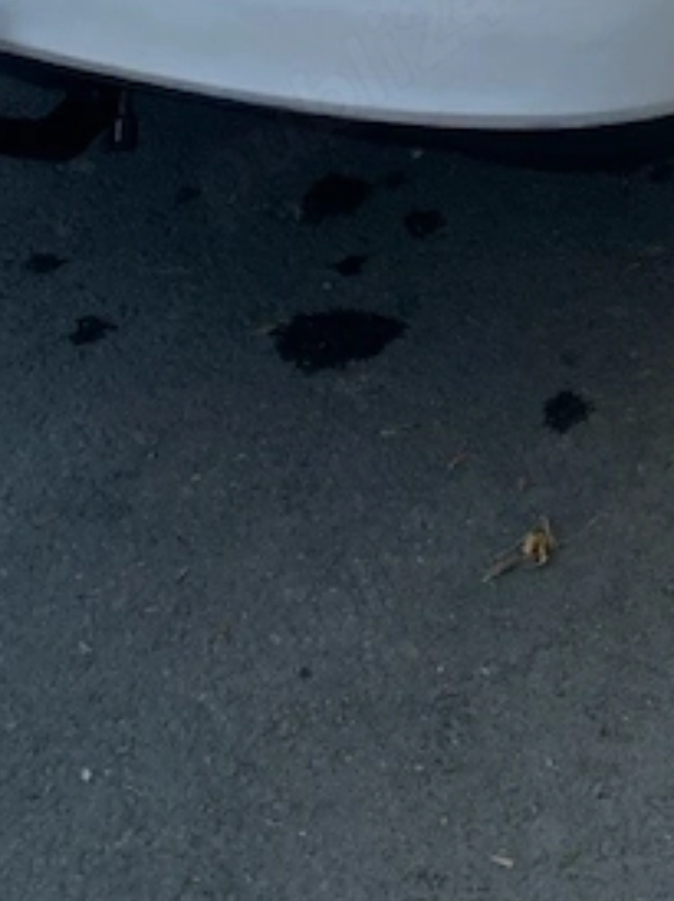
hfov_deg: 19.2
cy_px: -381
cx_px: 533
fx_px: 1976
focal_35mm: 76
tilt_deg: -18.4
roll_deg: +3.1
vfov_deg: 22.1
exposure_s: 1/543
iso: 25
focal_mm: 4.25
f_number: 1.8
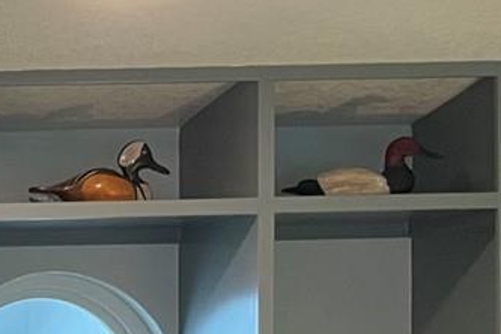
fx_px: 1809
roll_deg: +1.5
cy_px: 504
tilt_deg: -1.6
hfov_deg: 13.1
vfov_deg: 10.2
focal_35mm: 130
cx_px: -573
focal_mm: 4.2
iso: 160
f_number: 1.6
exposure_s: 1/60
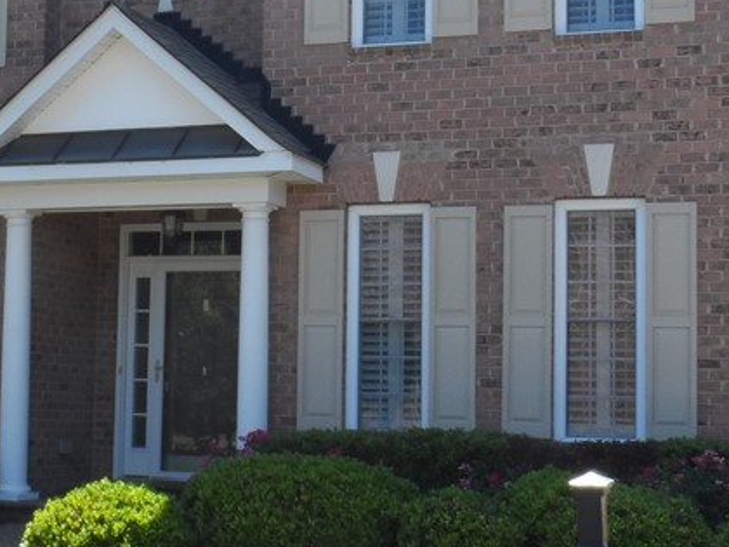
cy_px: 200
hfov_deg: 24.9
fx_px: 1643
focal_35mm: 78
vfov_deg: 18.9
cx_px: 234
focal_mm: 5.3
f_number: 3.4
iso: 80
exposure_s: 1/350
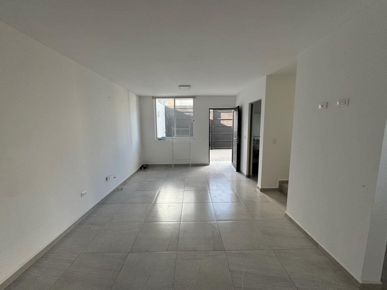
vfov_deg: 85.7
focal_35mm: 14
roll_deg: +1.4
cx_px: 194
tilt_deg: -8.0
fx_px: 157
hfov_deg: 102.1
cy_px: 145
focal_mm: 2.22
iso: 50
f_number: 2.2
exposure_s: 1/99
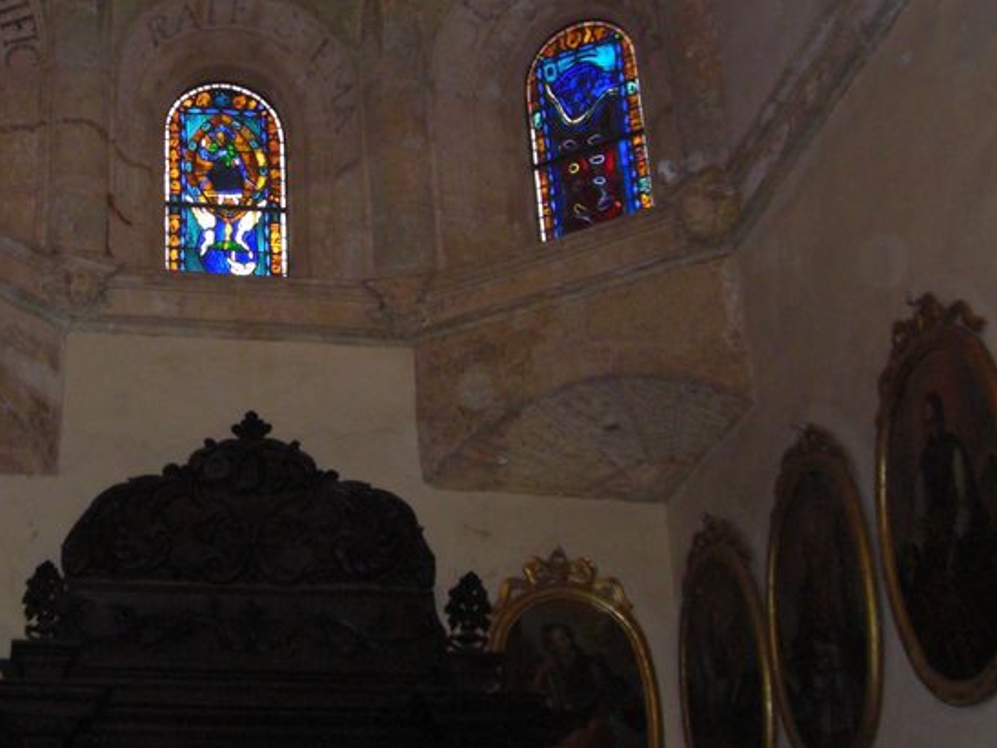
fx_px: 2045
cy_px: 160
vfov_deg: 20.5
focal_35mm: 71
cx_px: 246
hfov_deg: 27.0
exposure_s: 1/60
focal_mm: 6.2
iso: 200
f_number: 2.7
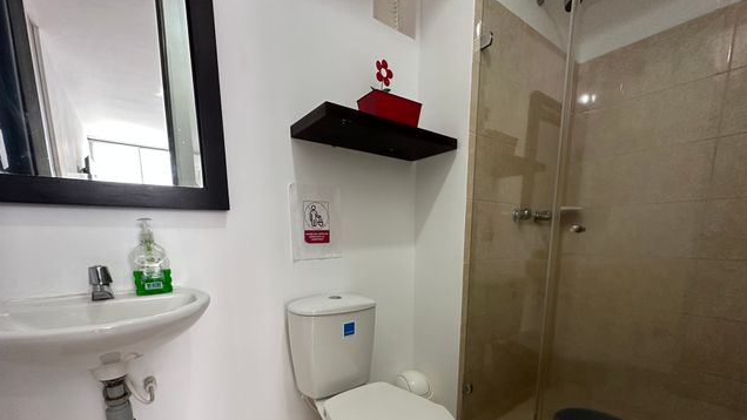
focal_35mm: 16
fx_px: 317
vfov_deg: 64.8
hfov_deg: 99.3
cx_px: 366
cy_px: 290
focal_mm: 2.22
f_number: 2.2
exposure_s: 1/120
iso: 250
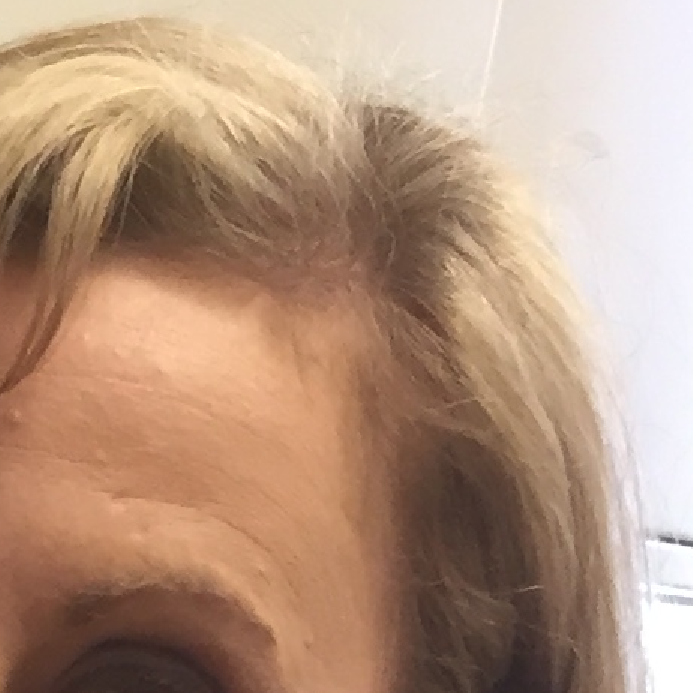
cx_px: -838
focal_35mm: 181
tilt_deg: -17.1
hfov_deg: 8.9
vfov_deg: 8.8
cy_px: 1616
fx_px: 4100
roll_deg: -8.2
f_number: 2.2
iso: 64
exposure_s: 1/30
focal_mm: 4.15
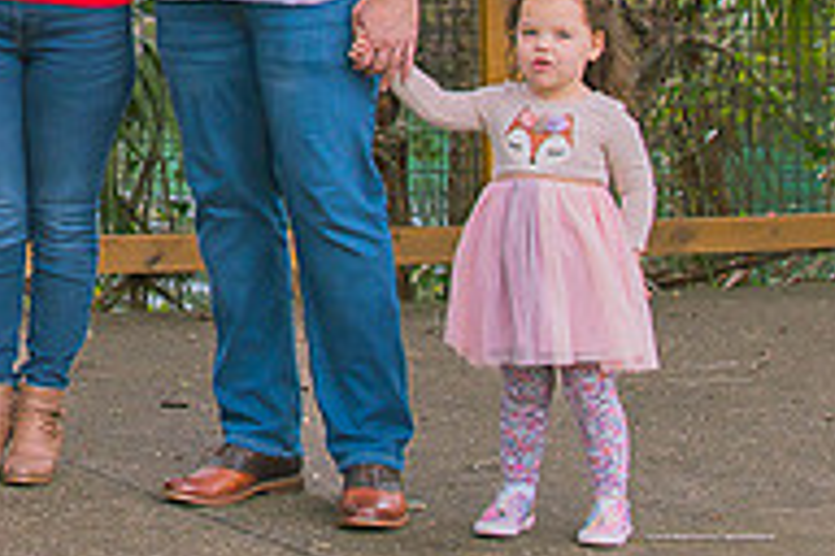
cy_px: -224
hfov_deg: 12.6
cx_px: -287
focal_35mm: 157
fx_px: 3641
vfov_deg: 8.6
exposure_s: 1/400
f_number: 5
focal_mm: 35
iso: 200
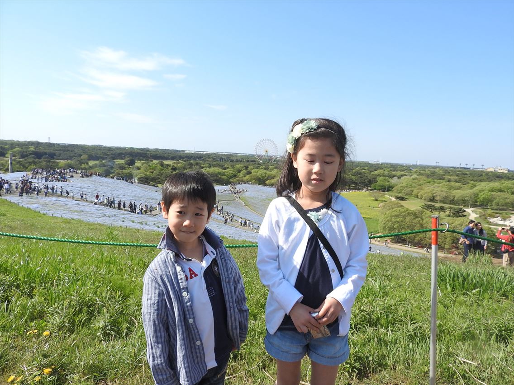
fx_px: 356
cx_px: 257
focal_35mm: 24
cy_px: 192
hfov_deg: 71.6
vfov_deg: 56.8
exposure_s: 1/800
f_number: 3.3
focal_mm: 4.3
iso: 100
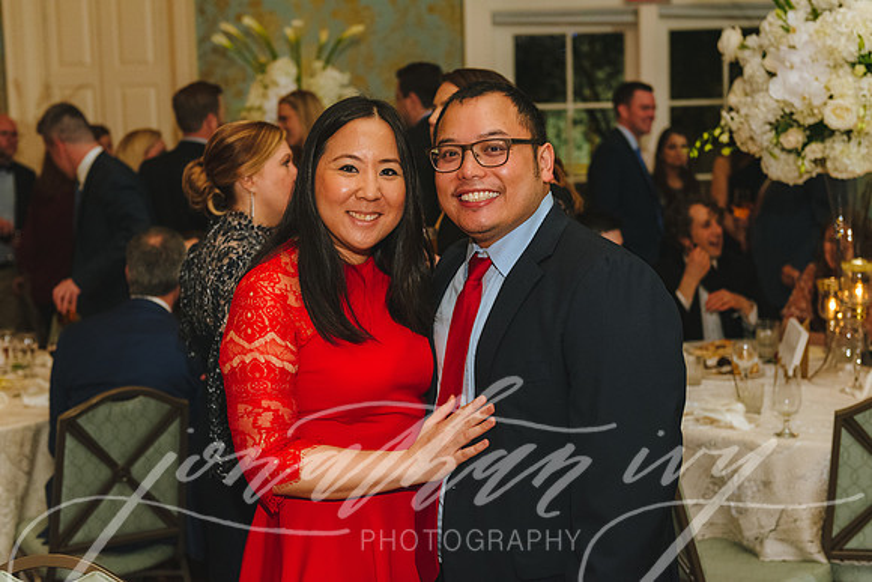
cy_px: 291
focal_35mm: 56
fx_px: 1357
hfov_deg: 35.6
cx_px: 436
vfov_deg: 24.2
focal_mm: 56
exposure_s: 1/160
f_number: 4
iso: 3200
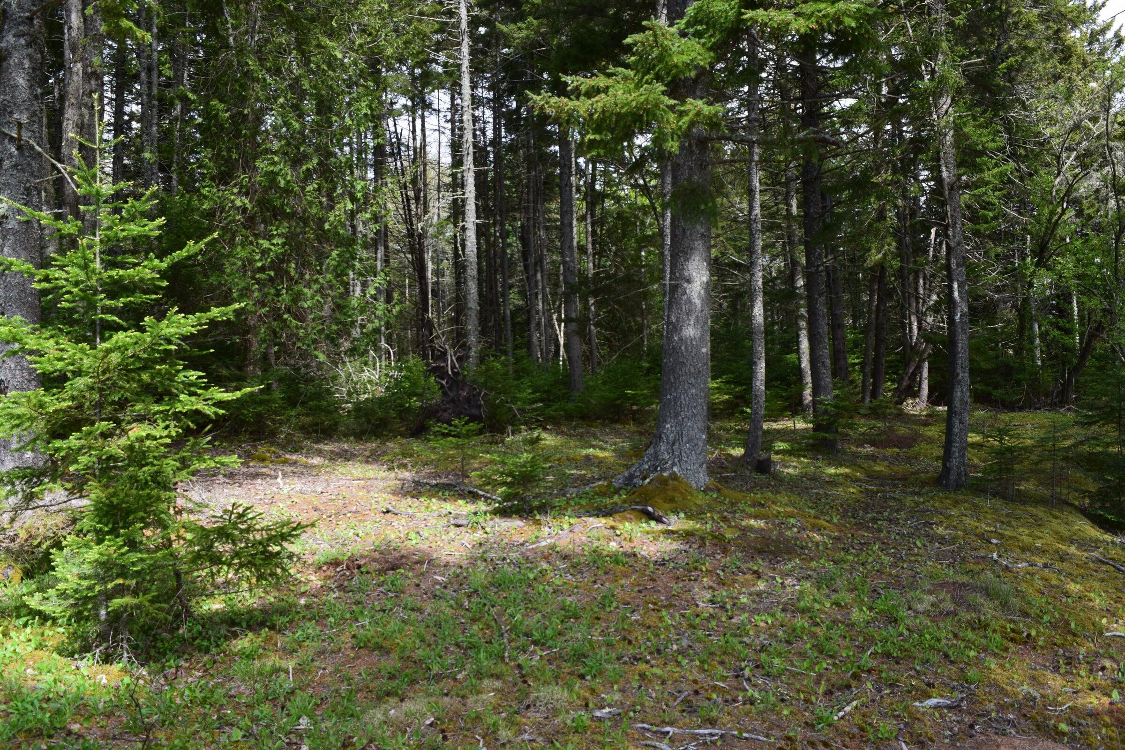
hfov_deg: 67.4
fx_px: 844
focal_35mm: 27
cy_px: 375
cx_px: 562
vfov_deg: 47.9
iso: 400
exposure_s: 1/320
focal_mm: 18
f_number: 10
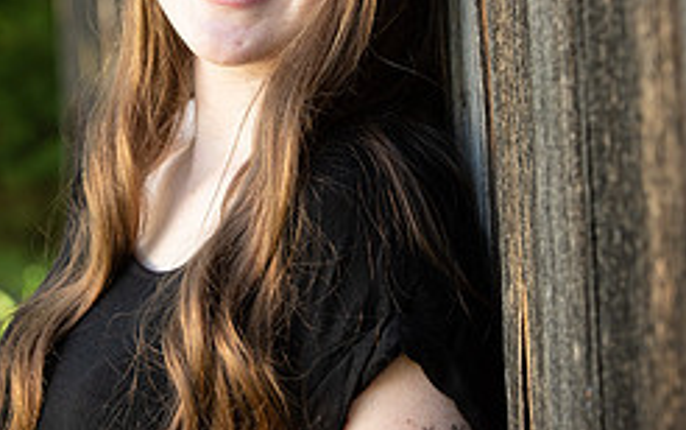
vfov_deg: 7.8
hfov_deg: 12.5
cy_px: 126
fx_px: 3142
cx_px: 284
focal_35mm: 168
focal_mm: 90
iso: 400
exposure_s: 1/200
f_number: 5.6
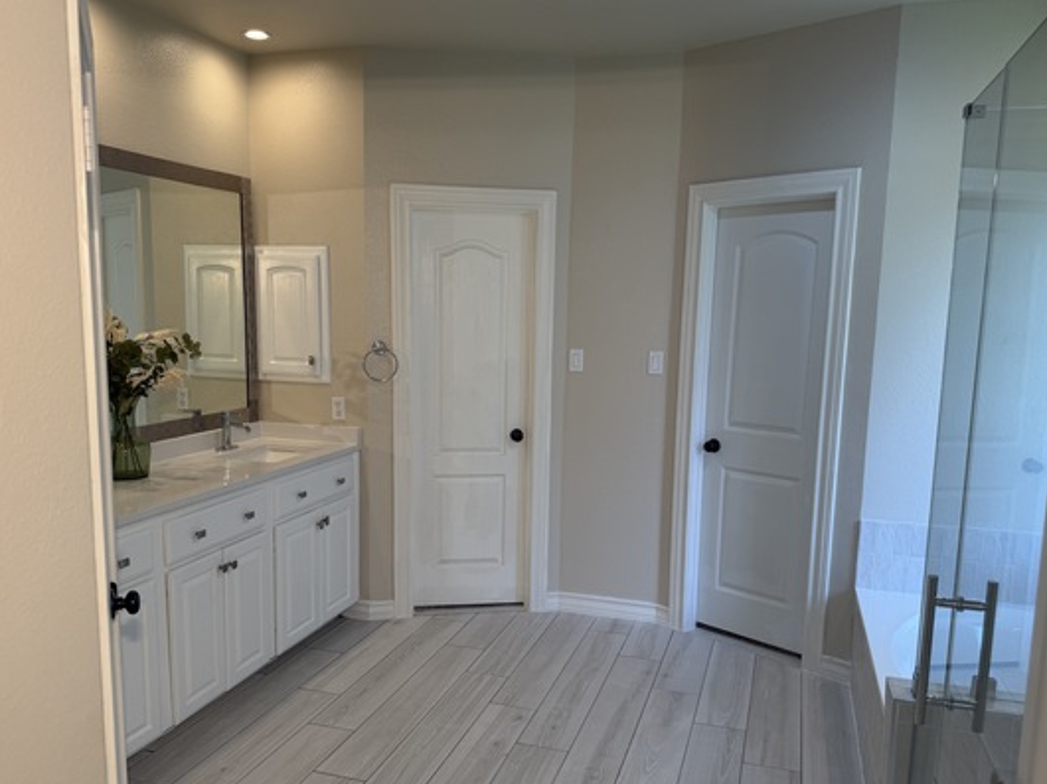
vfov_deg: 48.1
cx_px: 504
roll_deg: -1.0
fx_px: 877
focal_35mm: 29
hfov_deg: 61.7
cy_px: 442
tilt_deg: -9.2
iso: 80
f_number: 1.78
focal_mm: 6.76
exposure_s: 1/120
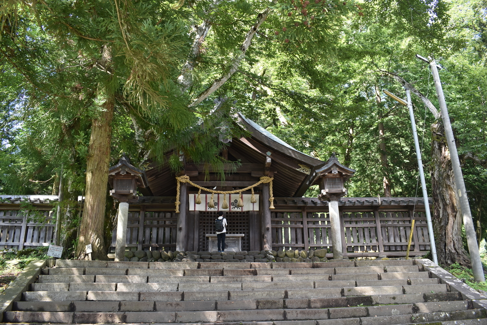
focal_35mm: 30
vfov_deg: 43.6
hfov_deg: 61.9
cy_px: 162
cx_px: 244
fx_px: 406
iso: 400
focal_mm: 20
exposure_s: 1/100
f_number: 5
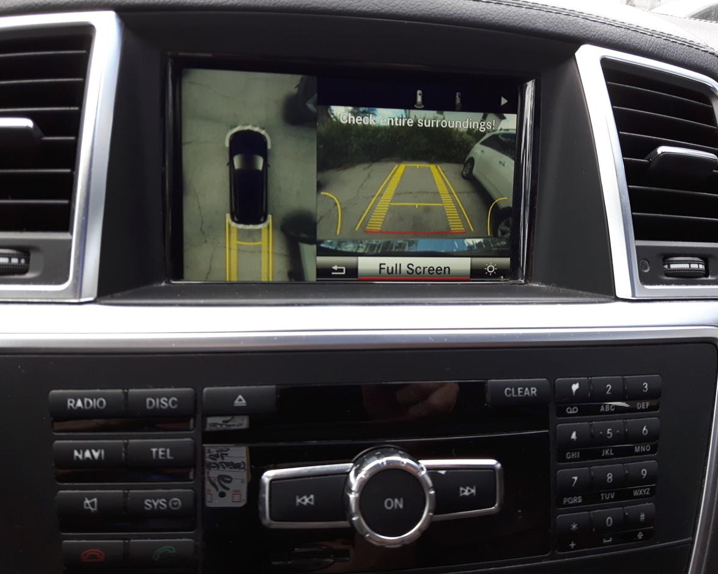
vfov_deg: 44.5
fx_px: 701
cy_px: 281
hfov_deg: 54.2
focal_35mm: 33
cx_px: 361
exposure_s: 1/100
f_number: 1.9
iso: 50
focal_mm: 3.7
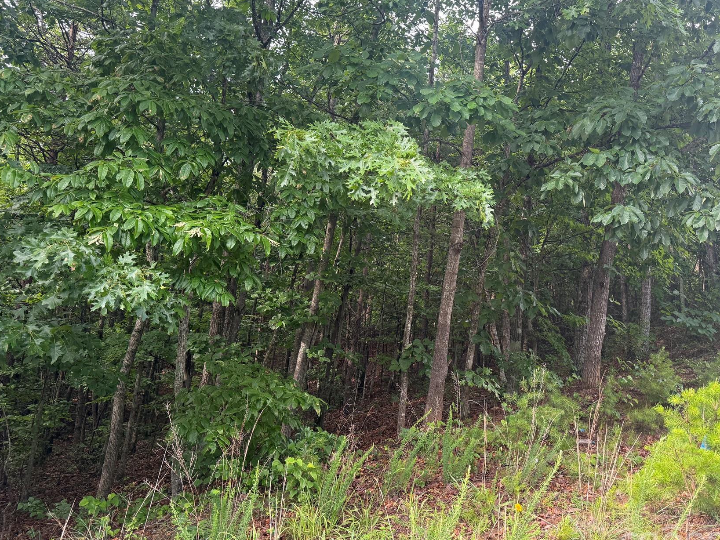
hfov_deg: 59.6
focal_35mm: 30
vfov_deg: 46.7
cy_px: 243
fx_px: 624
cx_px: 419
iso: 100
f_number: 1.78
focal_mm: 6.76
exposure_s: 1/251
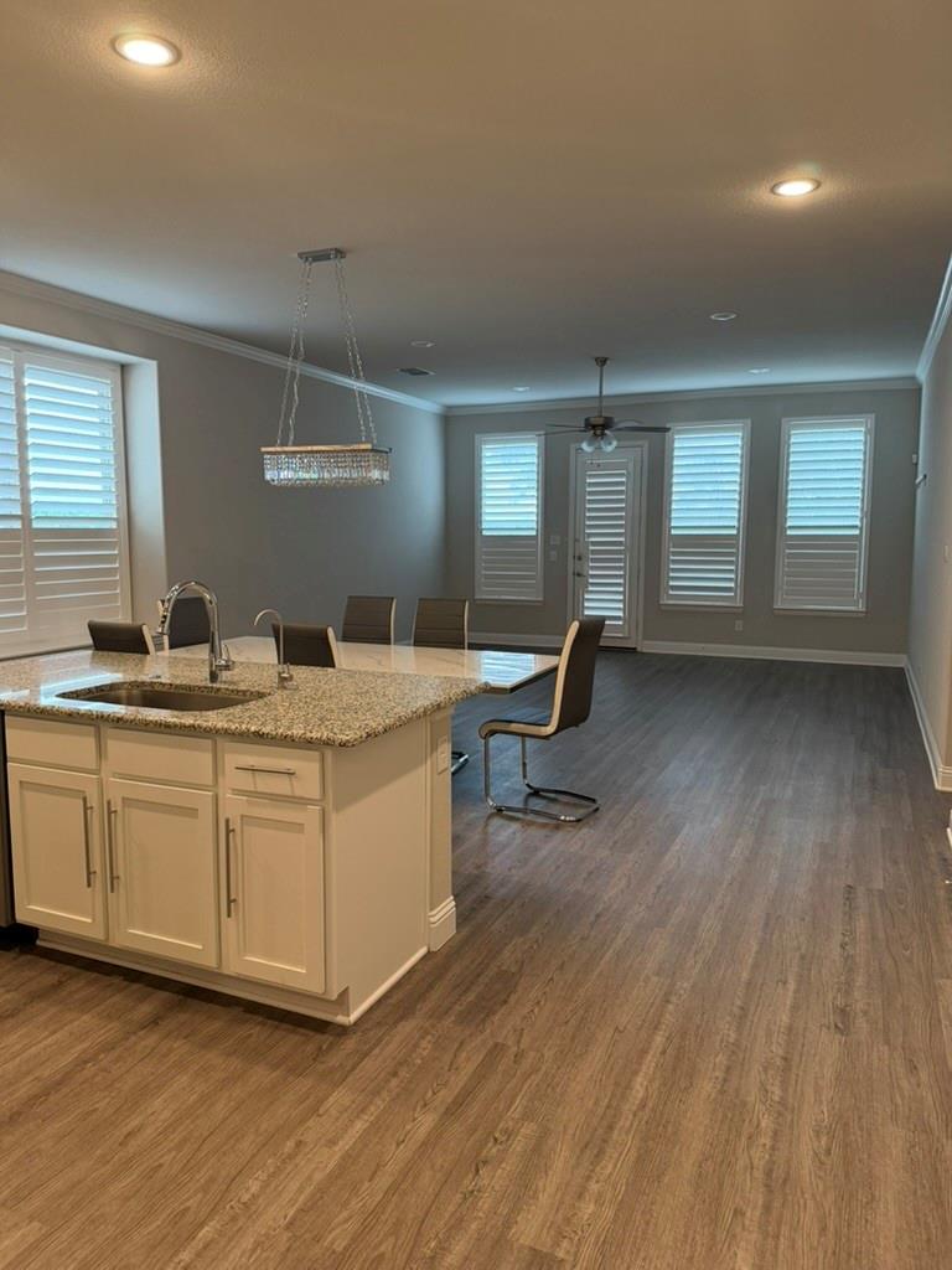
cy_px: 635
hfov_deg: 56.8
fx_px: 880
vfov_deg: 71.6
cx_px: 476
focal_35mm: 24
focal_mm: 6.76
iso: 320
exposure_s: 1/120
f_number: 1.78
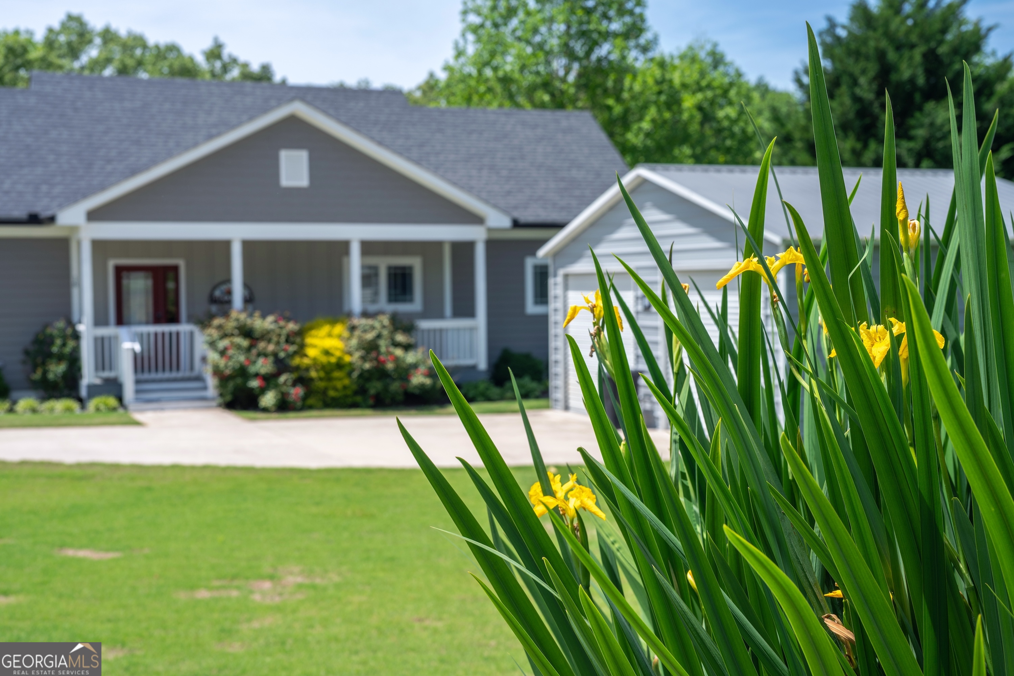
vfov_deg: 27.0
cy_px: 338
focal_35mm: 50
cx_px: 507
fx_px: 1408
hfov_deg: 39.6
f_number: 7.1
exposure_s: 1/250
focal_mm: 50
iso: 100
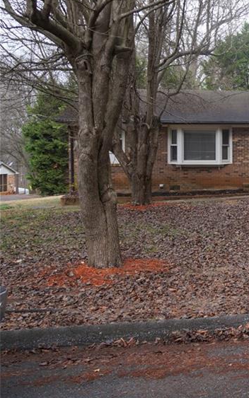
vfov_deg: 40.2
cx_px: 361
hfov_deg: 22.0
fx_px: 543
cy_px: 164
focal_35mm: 50
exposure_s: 1/160
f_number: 4
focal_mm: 18
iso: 125
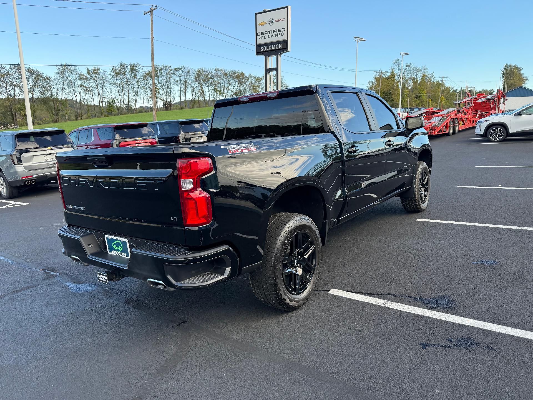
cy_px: 200
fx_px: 370
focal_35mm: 24
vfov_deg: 56.8
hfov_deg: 71.6
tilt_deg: -10.1
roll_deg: +0.4
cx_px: 266
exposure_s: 1/722
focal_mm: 6.76
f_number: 1.78
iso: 100
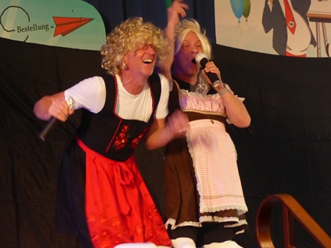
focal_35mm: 162
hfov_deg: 12.2
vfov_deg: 9.2
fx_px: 1549
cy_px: 142
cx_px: 127
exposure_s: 1/60
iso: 500
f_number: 2.8
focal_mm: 19.6
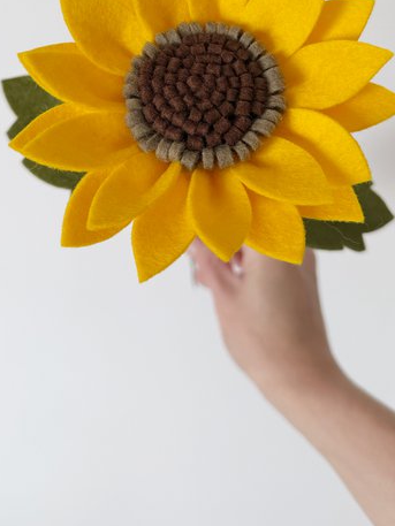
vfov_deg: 42.3
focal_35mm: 42
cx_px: 206
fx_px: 639
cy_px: 86
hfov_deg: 34.4
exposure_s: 1/160
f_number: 1.78
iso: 64
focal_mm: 6.76
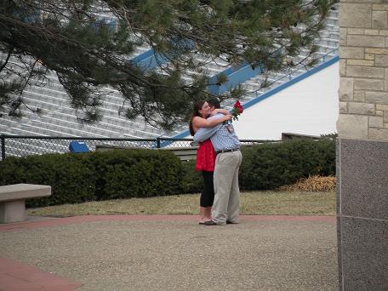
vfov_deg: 3.1
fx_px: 5447
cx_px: 194
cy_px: 146
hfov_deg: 4.1
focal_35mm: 486
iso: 64
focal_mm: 84.2
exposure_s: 1/220
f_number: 5
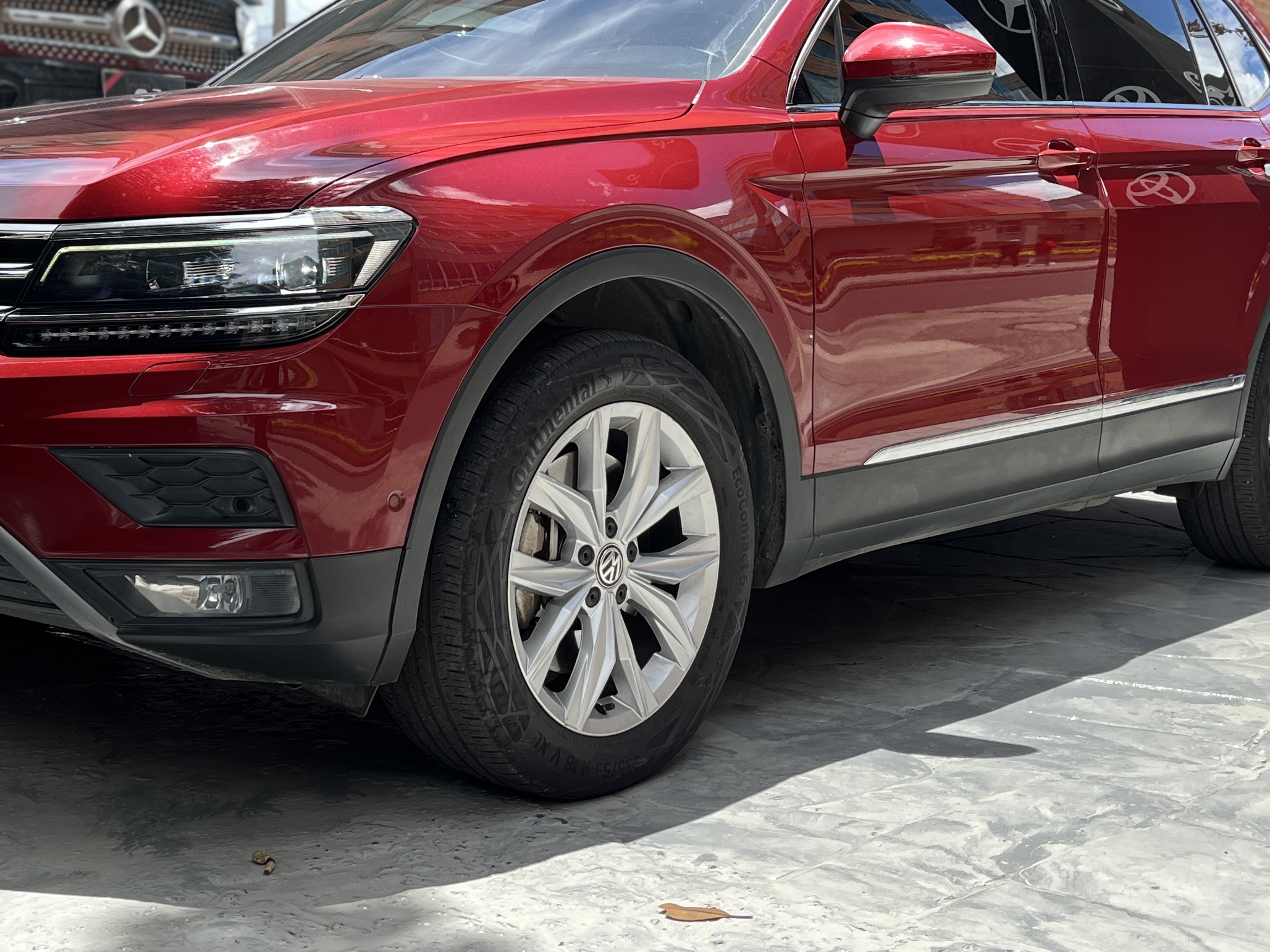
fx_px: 1871
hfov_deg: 37.4
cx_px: 525
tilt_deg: +0.6
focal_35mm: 51
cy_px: 249
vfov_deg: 28.2
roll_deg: -0.8
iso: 50
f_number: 1.6
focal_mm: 5.1
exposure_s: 1/772
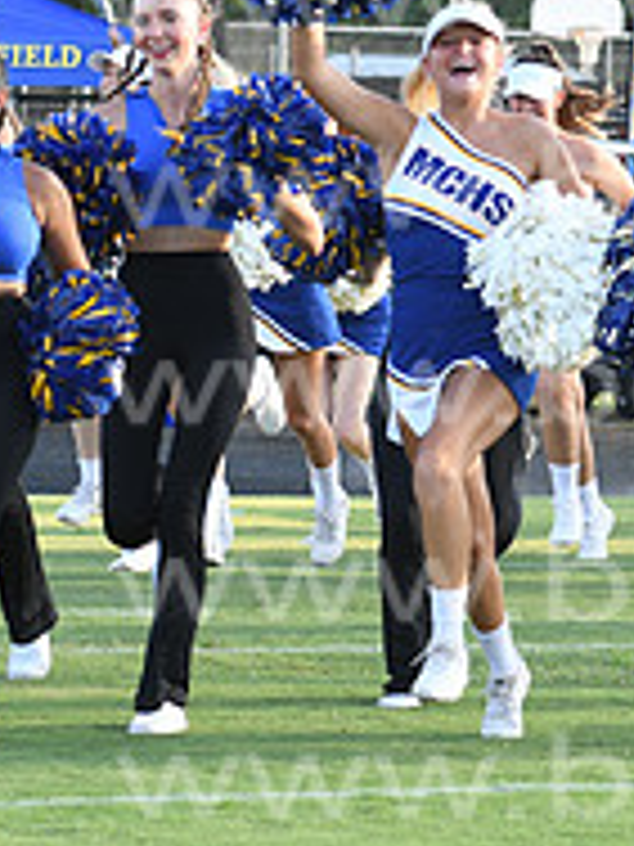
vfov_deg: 5.2
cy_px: 295
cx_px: 1133
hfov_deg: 3.9
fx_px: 9353
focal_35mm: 383
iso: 400
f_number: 5.6
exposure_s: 1/500
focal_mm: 86
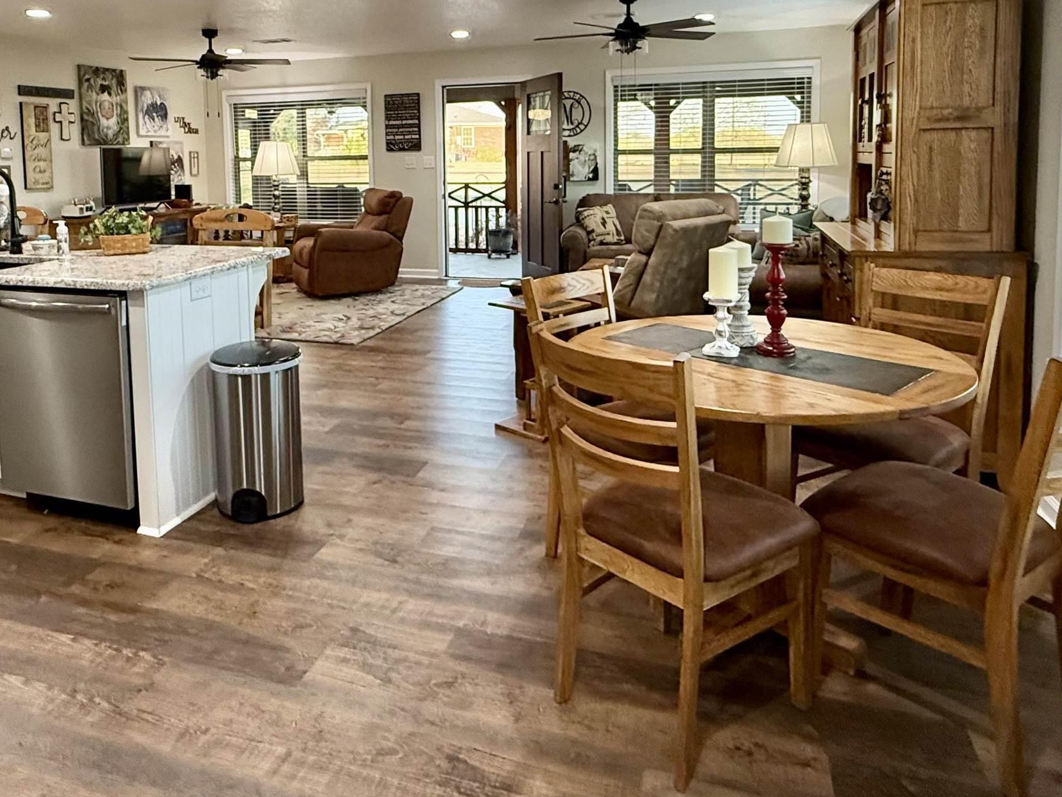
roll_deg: +1.0
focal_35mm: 26
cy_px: 219
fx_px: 798
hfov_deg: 66.9
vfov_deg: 51.3
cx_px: 450
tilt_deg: -3.6
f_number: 2.2
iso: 320
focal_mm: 2.22
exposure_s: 1/120
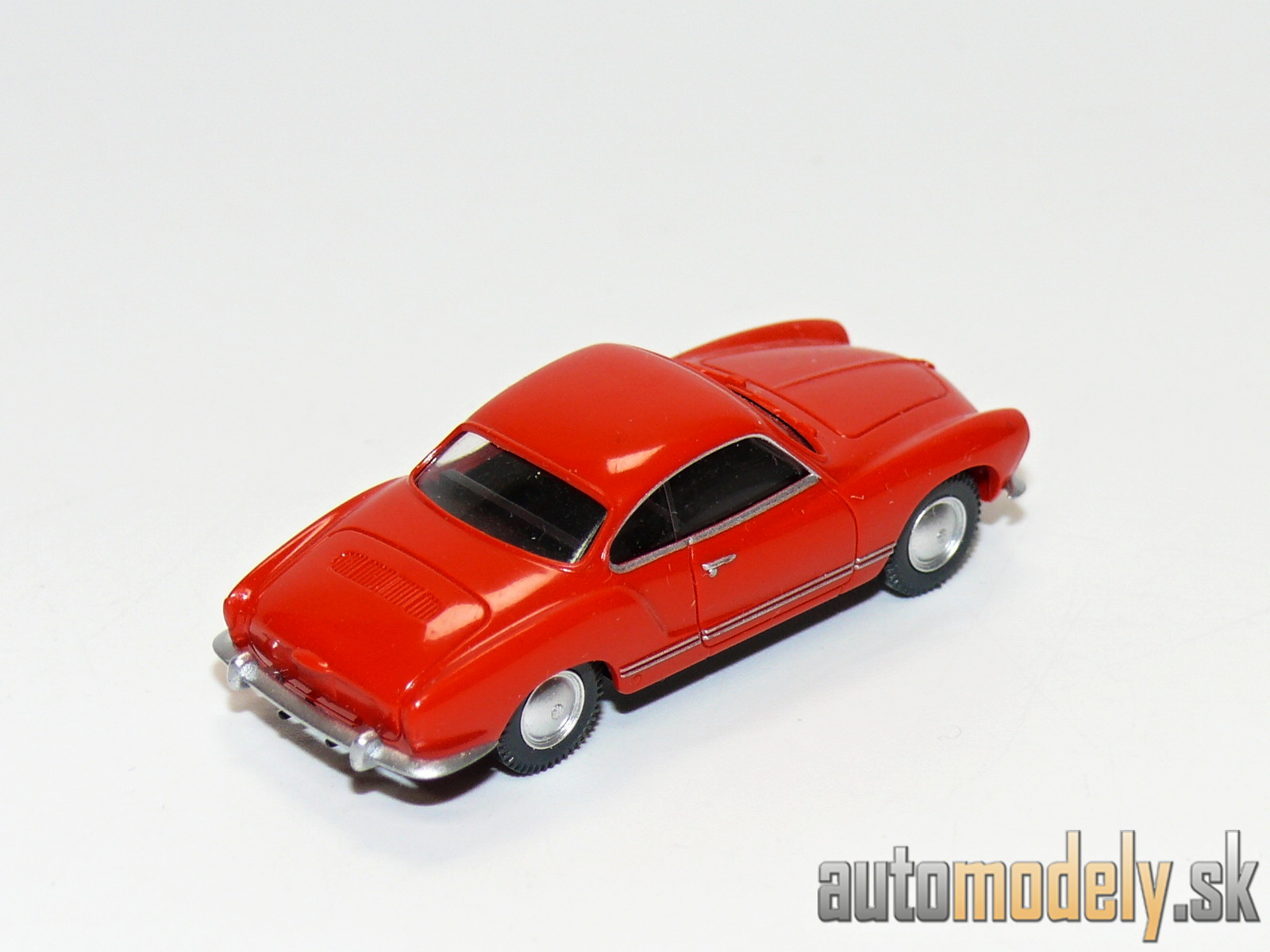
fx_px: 5283
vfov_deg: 10.3
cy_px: 476
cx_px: 635
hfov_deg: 13.7
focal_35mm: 144
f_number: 4
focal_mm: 17.2
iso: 100
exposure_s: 1/30
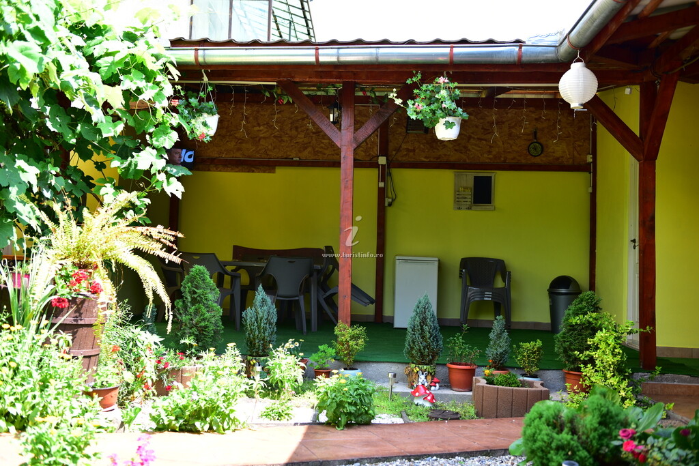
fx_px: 738
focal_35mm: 38
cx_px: 350
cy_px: 233
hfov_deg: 50.7
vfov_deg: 35.1
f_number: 3.2
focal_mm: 38
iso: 100
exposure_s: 1/200
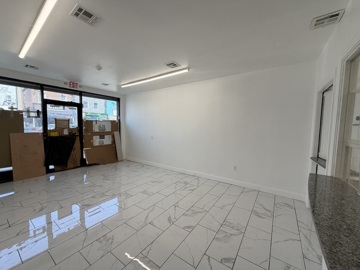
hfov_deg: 102.1
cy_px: 135
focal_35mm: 14
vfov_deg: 85.7
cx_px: 180
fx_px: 146
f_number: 2.2
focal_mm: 2.22
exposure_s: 1/210
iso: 64
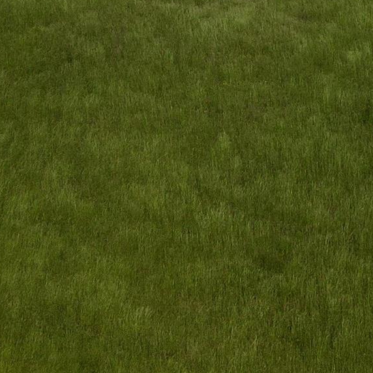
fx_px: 1158
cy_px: -144
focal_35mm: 95
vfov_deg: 17.0
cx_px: 453
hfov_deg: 17.4
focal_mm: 4.5
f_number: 2.8
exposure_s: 1/15
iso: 230
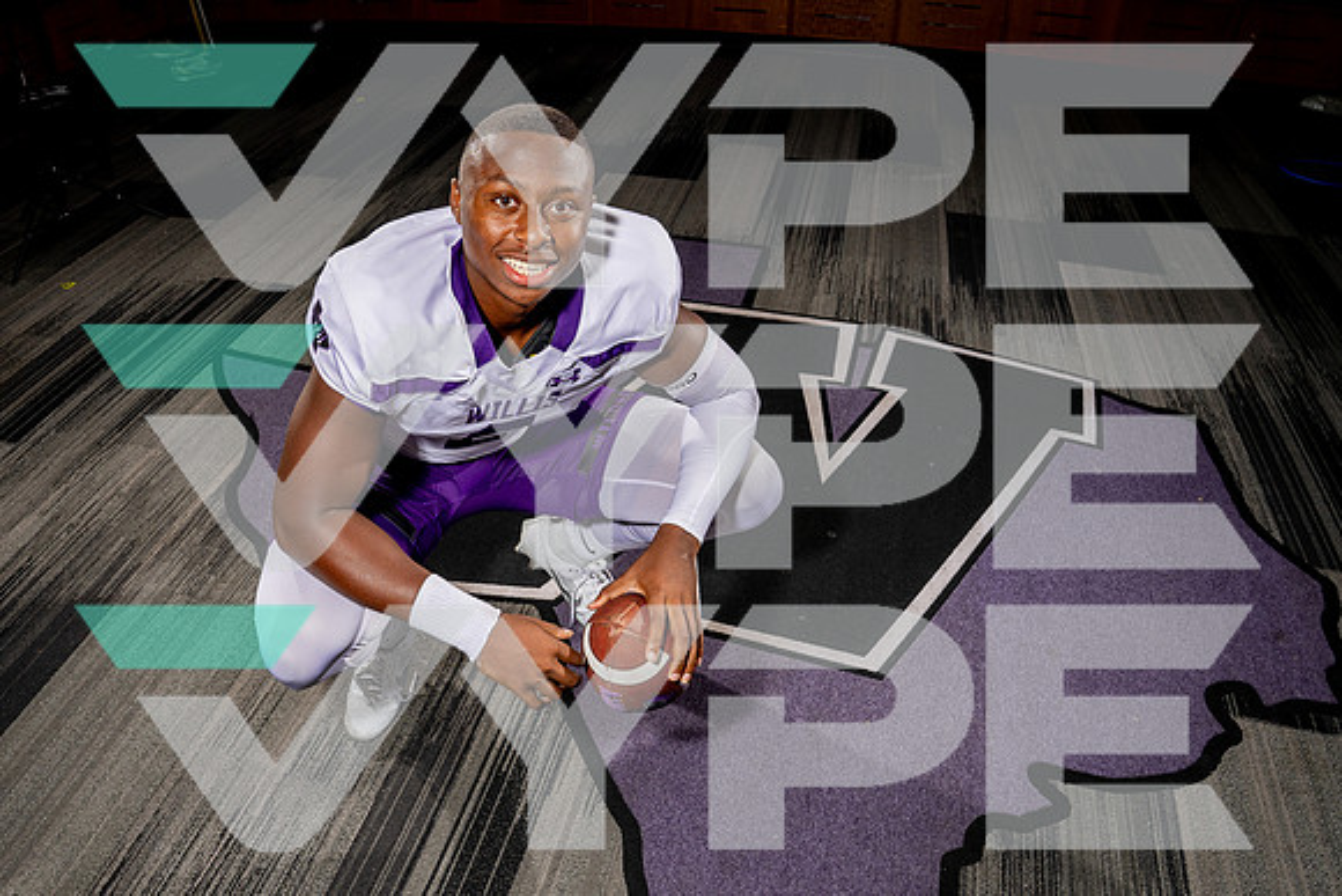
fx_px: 974
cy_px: 461
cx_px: 512
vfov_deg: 49.4
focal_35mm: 26
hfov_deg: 68.2
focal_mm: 20
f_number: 5.6
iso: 100
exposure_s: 1/250
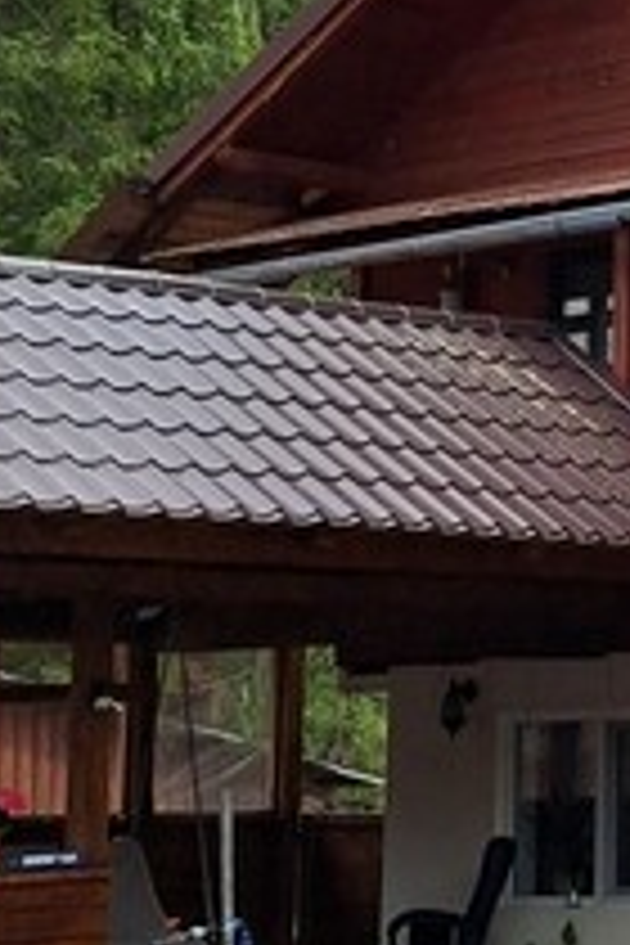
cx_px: 1444
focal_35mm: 122
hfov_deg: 10.0
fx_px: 3202
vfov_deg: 16.7
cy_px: 266
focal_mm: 5.23
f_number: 1.8
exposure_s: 1/1261
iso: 50
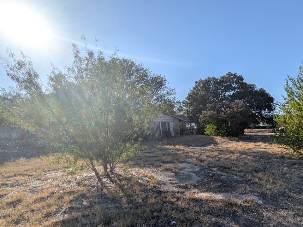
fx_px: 184
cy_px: 170
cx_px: 216
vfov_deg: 60.1
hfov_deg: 74.9
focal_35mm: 21
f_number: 2.2
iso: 46
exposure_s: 1/3205
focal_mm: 1.83
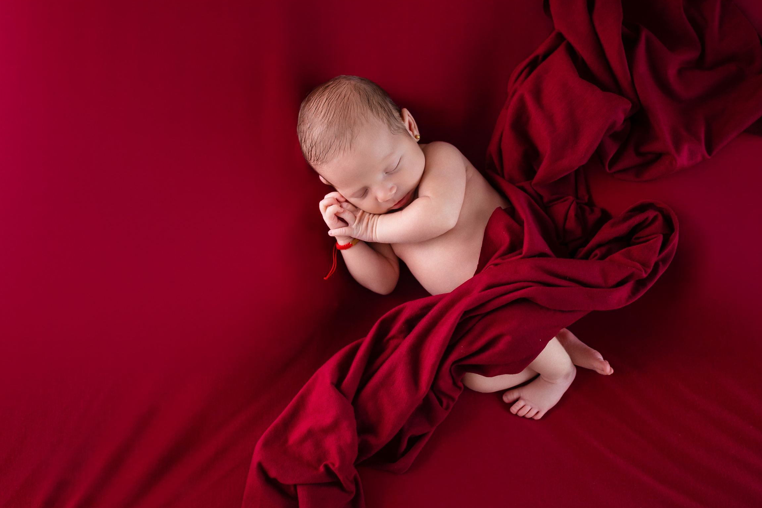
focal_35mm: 39
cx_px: 413
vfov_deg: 34.2
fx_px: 825
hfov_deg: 49.5
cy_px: 232
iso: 640
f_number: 2.8
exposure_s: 1/400
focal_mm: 35
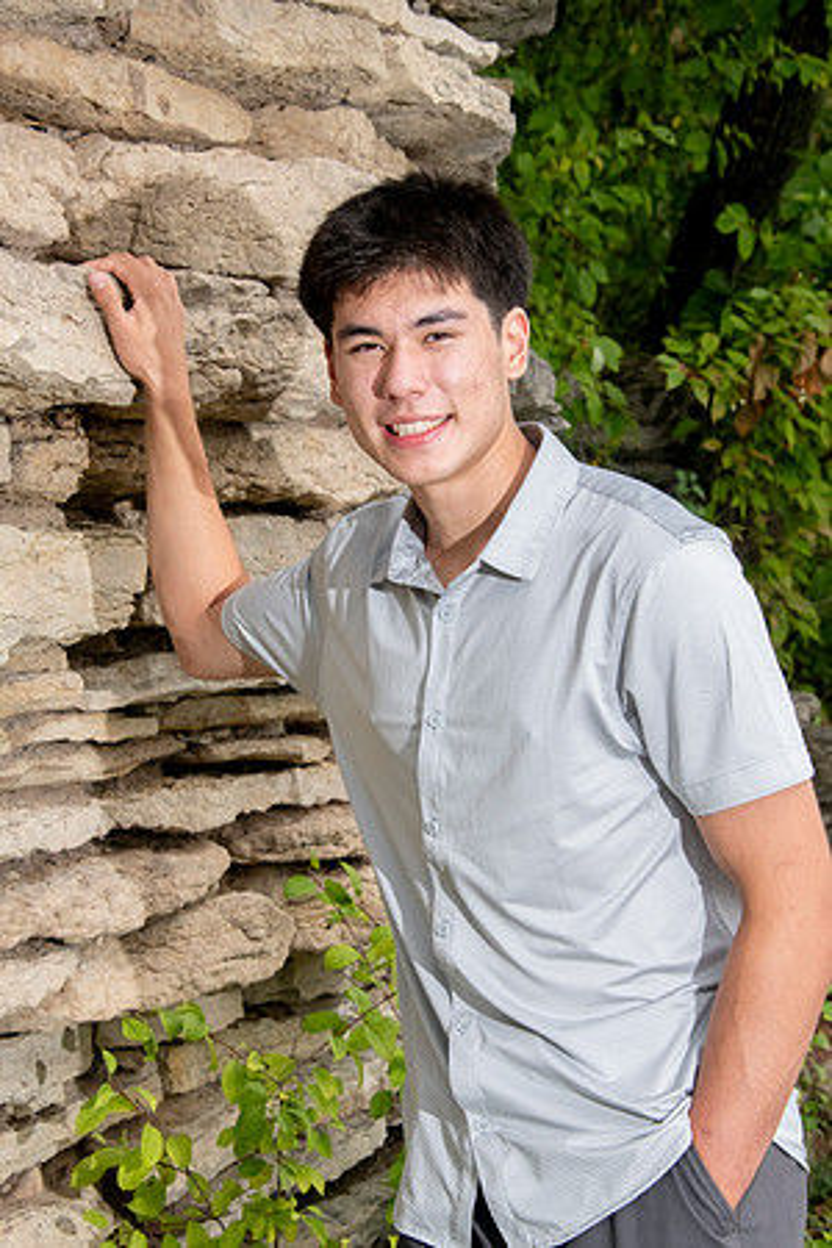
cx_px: 416
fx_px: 2704
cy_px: 624
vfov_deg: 26.0
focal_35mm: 78
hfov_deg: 17.5
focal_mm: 78
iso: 2000
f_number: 10
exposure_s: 1/160
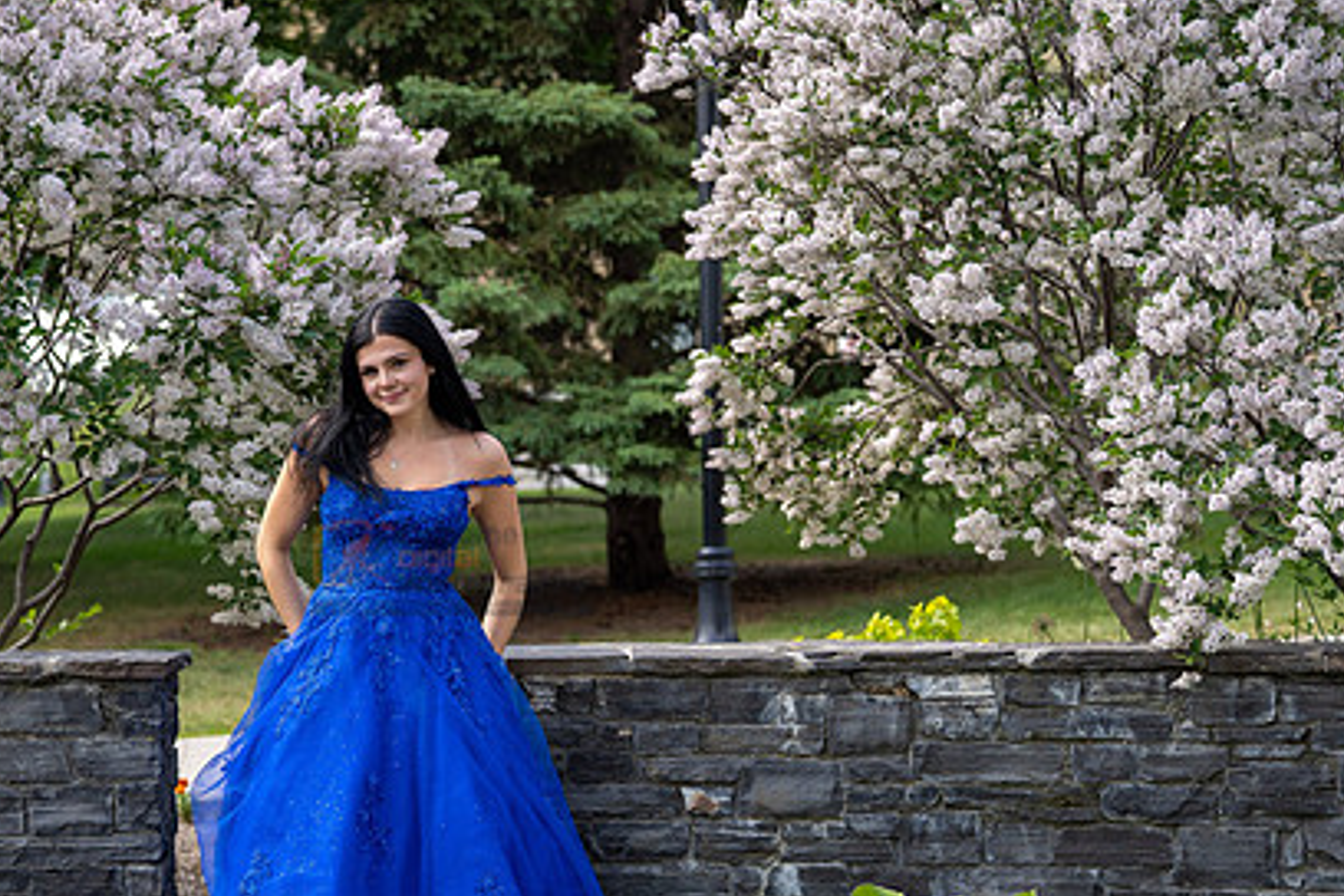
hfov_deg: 29.1
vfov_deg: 19.7
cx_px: 455
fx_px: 2576
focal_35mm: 69
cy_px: 565
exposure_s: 1/800
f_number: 2.2
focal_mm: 41
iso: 160
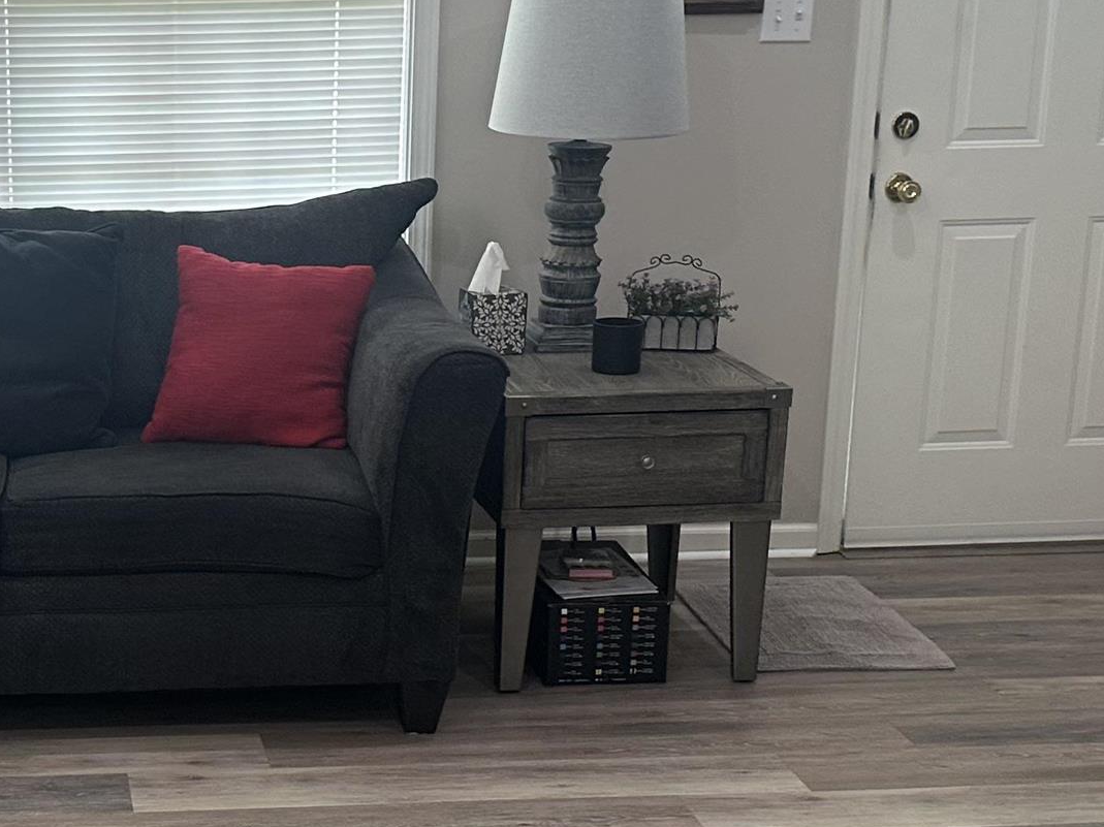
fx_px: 2200
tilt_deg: -15.3
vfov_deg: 21.2
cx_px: 138
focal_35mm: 69
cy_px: 526
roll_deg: +0.3
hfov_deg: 27.3
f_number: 1.78
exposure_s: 1/60
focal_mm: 6.86
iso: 160
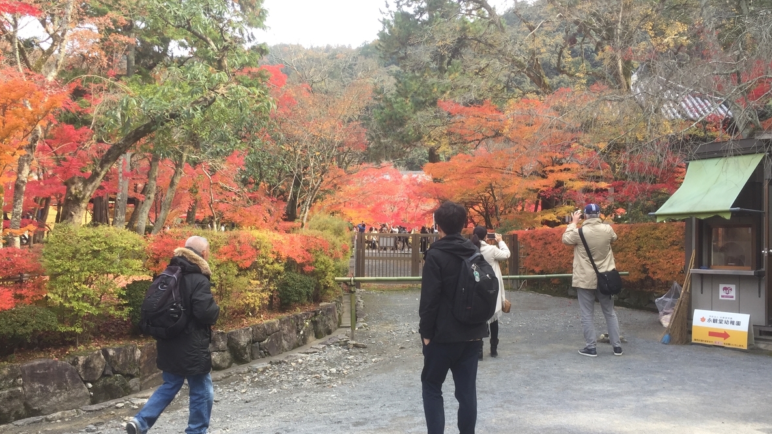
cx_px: 387
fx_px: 655
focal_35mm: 32
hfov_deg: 61.0
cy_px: 241
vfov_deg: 36.6
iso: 32
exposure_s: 1/260
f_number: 2.2
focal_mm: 4.15
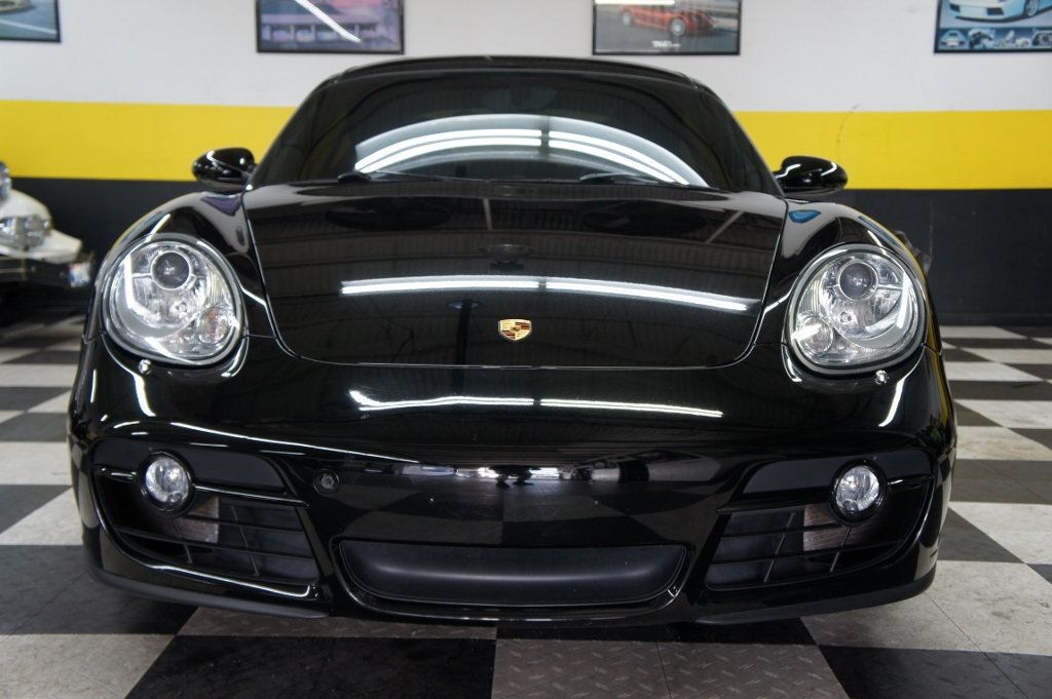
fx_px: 1226
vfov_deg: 31.8
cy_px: 350
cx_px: 526
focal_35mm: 42
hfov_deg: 46.4
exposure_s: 1/50
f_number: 4
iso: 400
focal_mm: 28
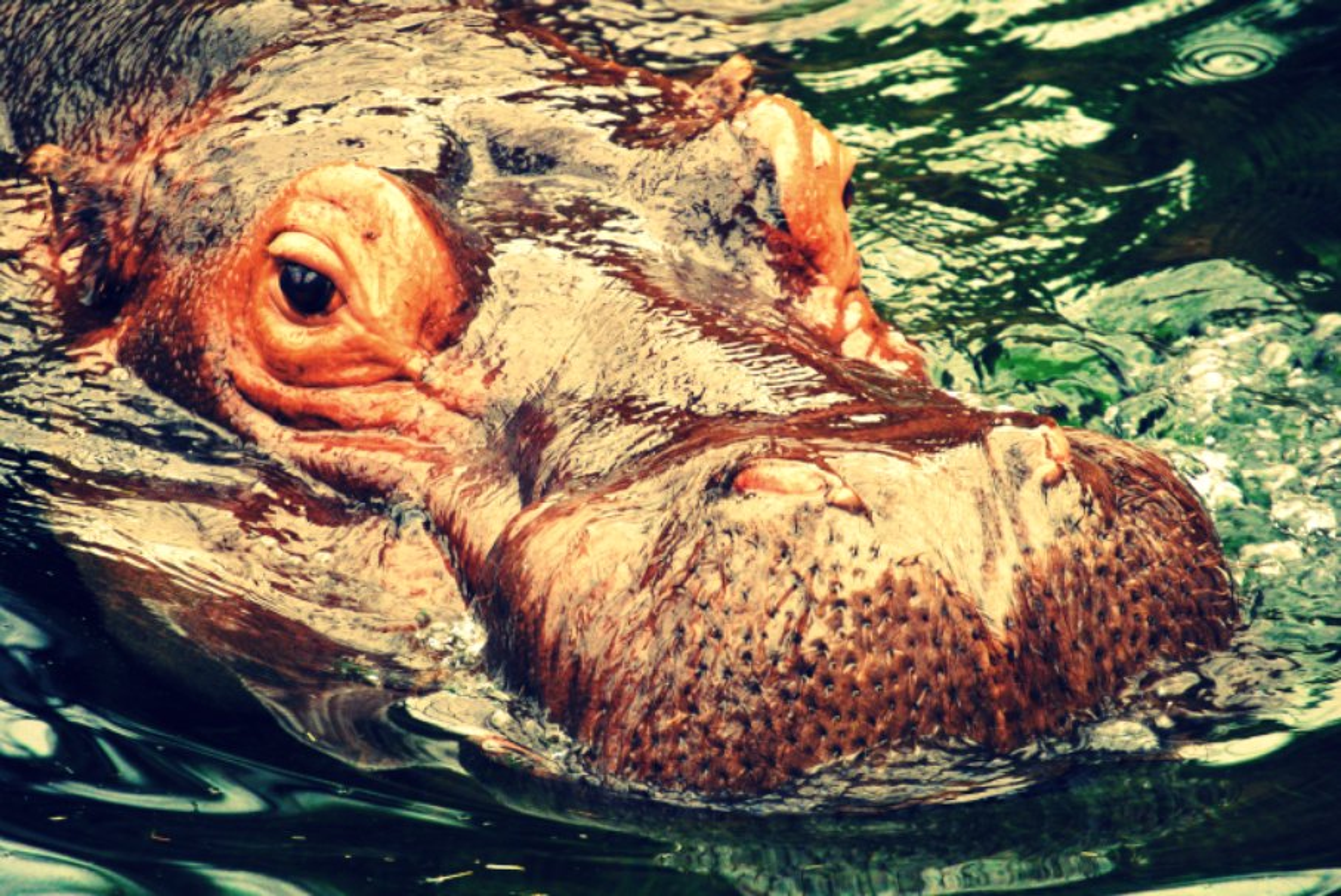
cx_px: 670
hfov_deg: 6.9
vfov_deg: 4.6
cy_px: 448
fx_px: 11182
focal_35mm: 300
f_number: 5.6
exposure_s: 1/200
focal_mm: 200
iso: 800
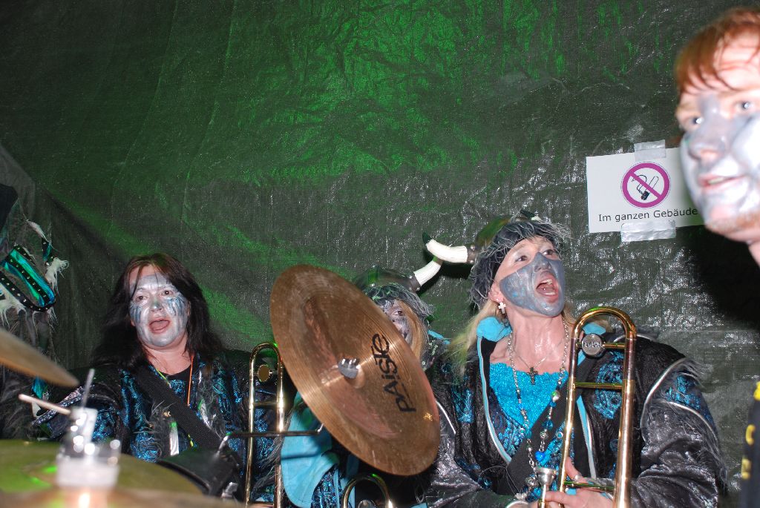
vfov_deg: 28.1
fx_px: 1014
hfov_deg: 41.1
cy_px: 254
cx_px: 380
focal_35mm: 48
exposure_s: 1/60
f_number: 4.2
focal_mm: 32
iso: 200
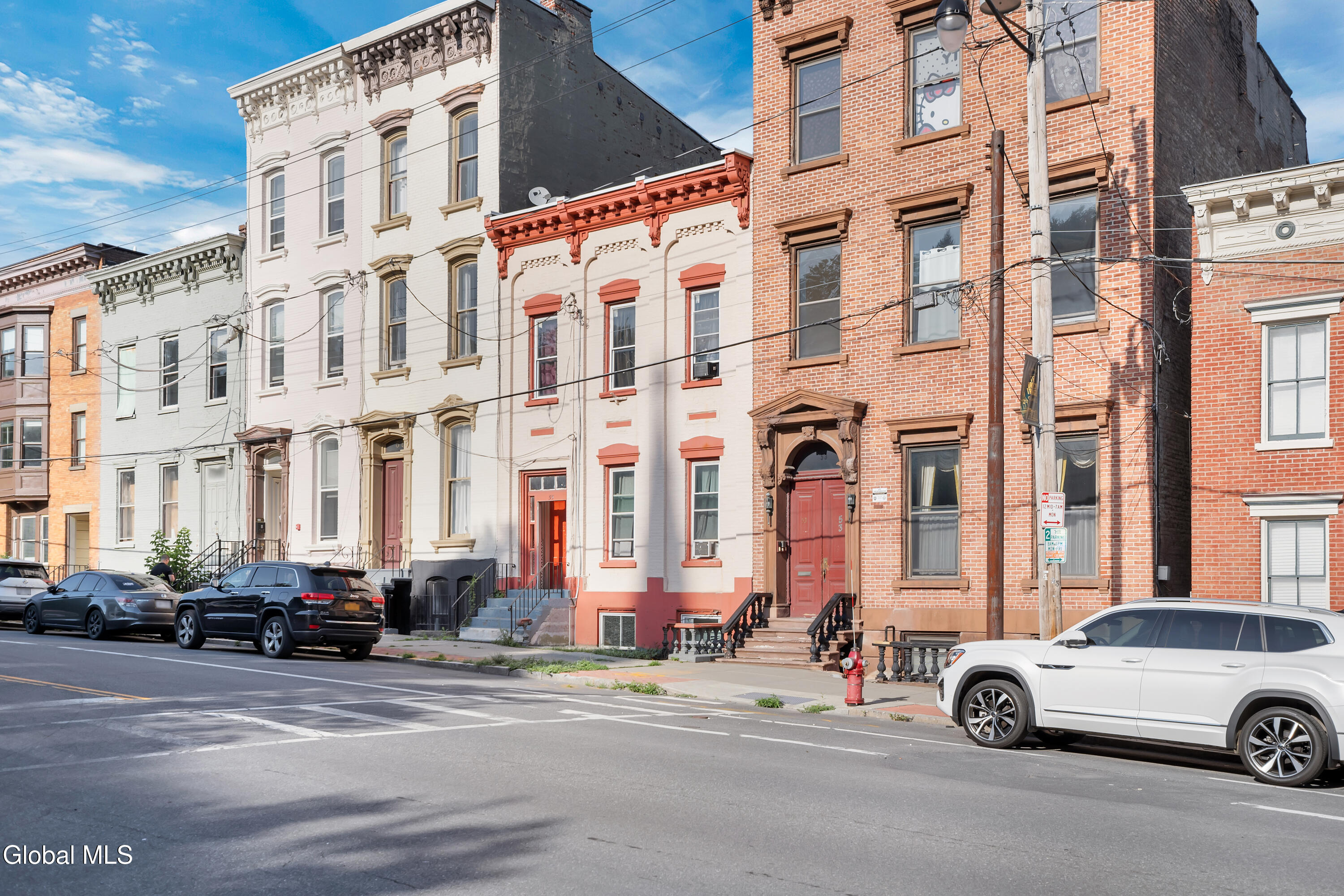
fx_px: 1307
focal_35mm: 35
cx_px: 672
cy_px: 448
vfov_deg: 37.9
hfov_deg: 54.4
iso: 250
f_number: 4
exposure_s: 1/3200
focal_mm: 35
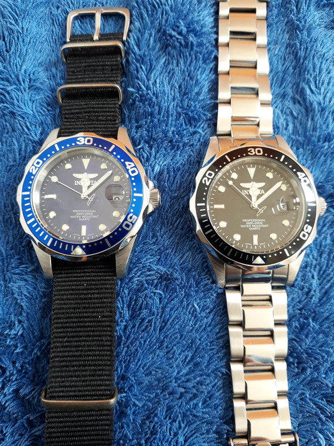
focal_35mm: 27
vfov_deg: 65.3
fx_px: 347
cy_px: 223
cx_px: 167
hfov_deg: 51.4
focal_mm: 3.6
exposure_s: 1/30
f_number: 1.9
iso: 40
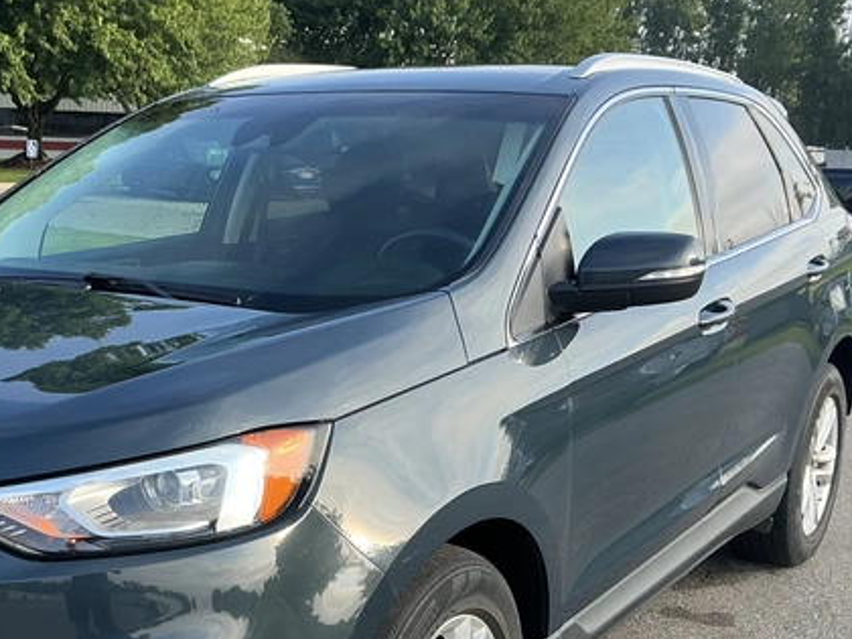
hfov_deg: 37.3
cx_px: 219
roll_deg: -1.7
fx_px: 1231
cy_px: 530
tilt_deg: -17.5
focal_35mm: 50
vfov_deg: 28.4
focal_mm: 3
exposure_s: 1/412
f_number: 1.8
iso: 25
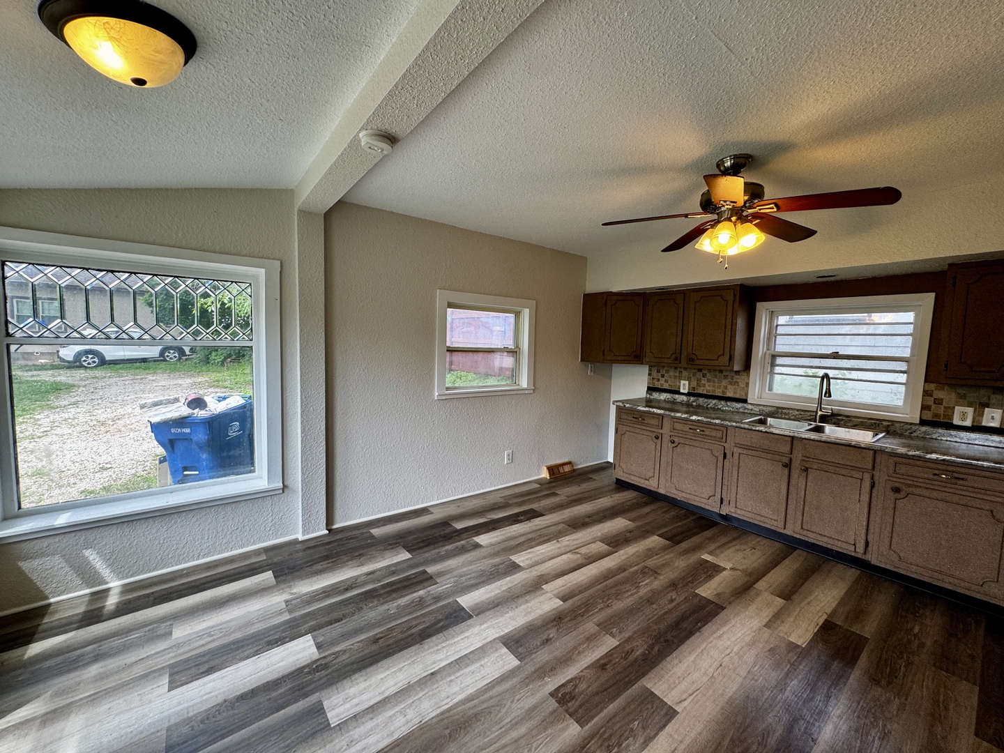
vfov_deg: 85.7
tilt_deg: -6.6
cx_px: 502
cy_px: 376
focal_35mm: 14
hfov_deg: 102.1
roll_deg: -1.3
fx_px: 406
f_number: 2.2
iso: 80
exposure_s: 1/120
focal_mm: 2.22
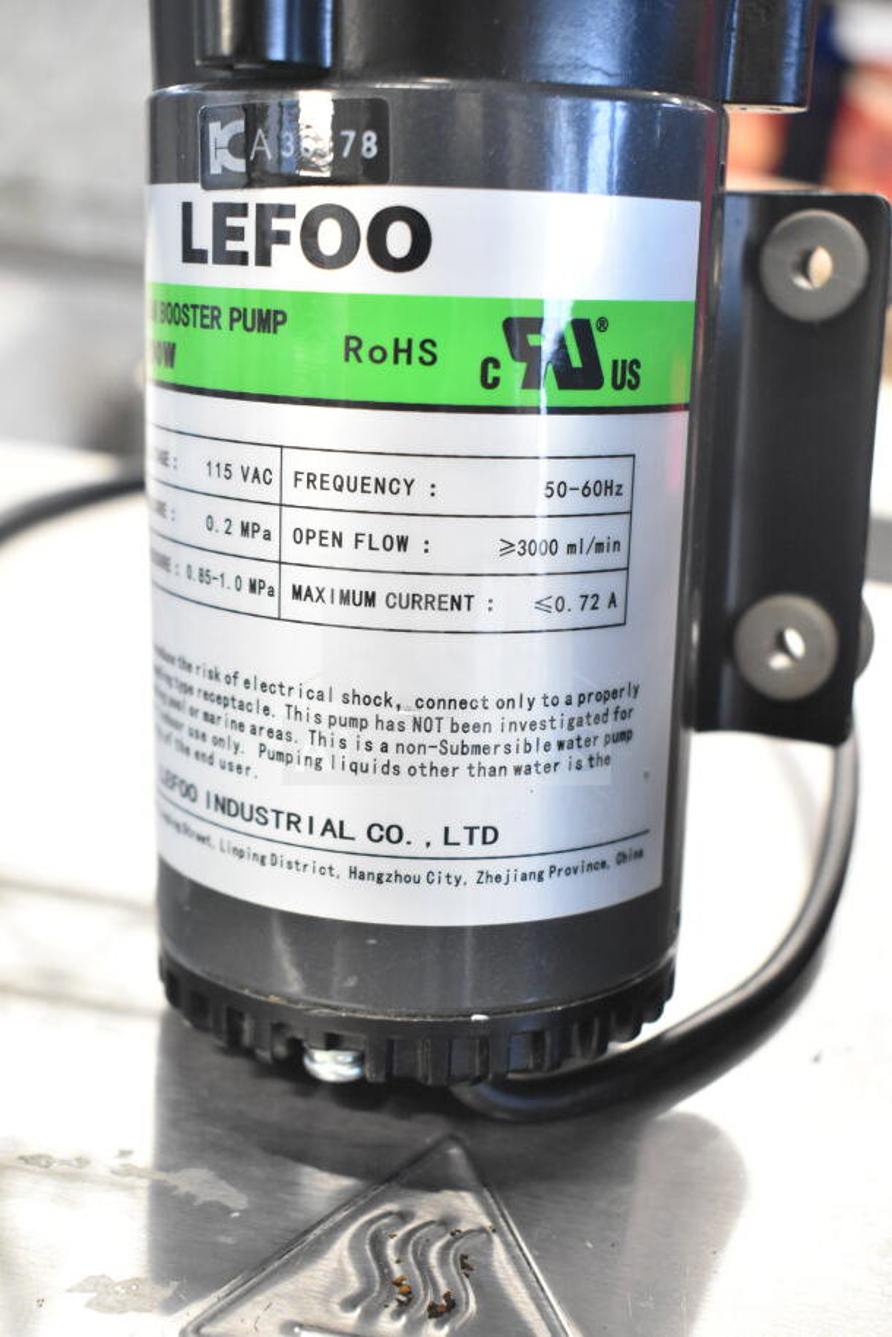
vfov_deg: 41.1
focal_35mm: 48
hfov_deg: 28.1
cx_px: 446
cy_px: 668
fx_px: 1783
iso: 3200
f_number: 4.5
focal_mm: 32
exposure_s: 1/50
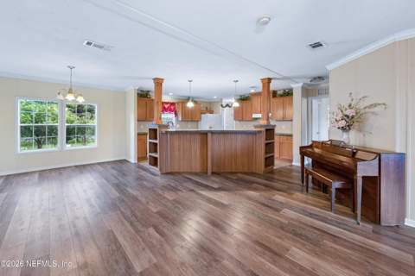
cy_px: 138
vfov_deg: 81.2
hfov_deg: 104.3
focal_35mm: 14
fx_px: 161
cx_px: 208
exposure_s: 1/6
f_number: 8
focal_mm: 14
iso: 400
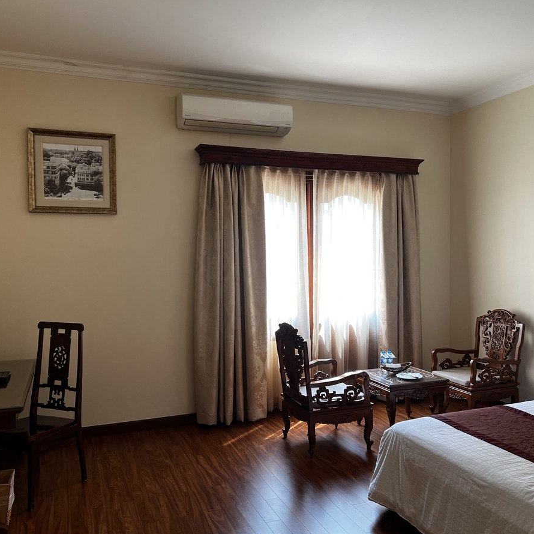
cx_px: 285
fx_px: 541
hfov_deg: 52.5
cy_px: 269
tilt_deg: -1.7
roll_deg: +1.0
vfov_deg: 52.5
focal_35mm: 31
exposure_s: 1/121
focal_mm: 5.7
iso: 80
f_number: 1.5
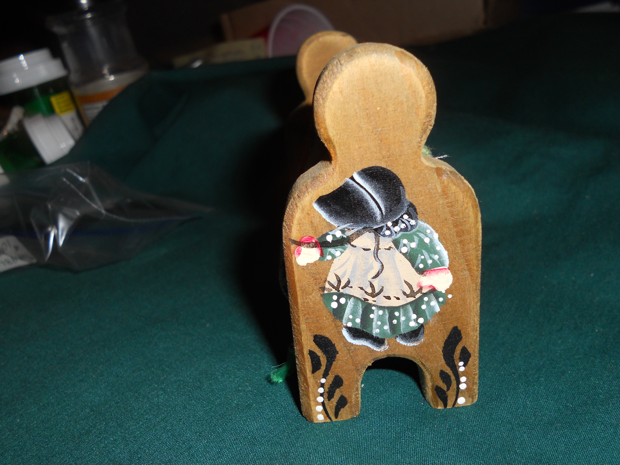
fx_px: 573
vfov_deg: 44.2
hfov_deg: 56.8
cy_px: 232
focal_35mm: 32
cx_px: 310
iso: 80
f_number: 8.8
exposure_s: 1/25
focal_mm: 5.8
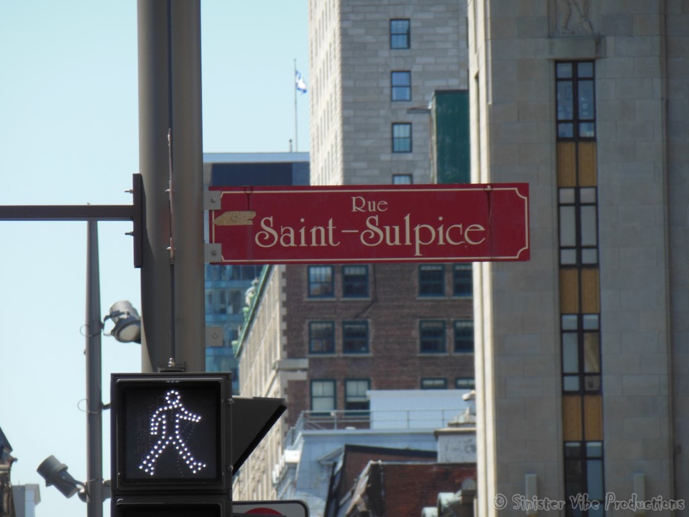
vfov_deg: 5.9
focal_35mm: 250
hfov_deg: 7.9
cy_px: 258
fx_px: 4976
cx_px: 344
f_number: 5.8
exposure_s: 1/320
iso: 125
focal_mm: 45
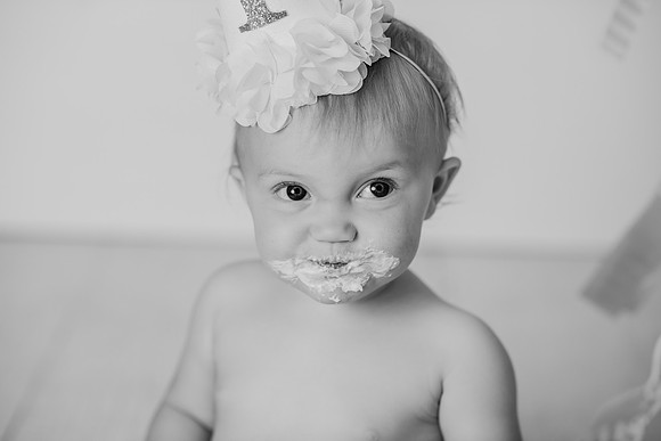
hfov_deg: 23.9
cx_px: 330
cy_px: 220
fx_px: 1561
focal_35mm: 85
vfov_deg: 16.1
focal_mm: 85
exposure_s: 1/160
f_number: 2.8
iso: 100
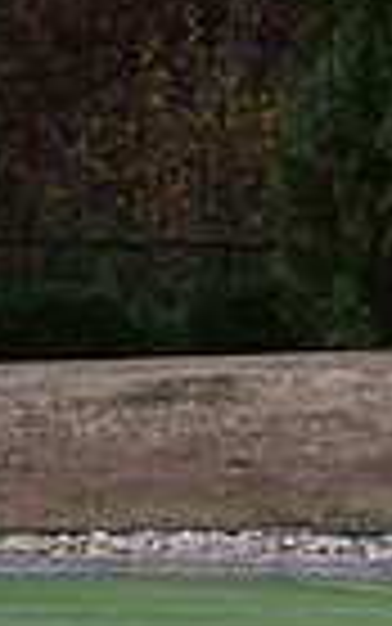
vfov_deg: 2.5
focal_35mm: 852
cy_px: 408
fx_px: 14548
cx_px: 1280
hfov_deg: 1.5
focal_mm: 200
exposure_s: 1/1250
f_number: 3.5
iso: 1250
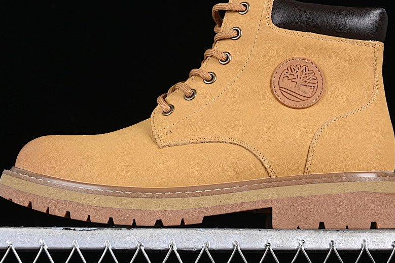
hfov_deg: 19.6
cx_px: 201
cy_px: 119
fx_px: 1141
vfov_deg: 13.2
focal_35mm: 104
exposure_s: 1/60
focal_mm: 50
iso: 160
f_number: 6.3
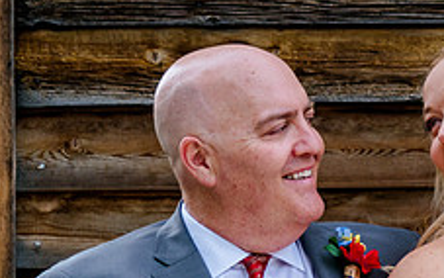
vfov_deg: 5.3
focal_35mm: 248
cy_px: 176
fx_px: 3002
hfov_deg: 8.3
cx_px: 635
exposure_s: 1/500
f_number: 4
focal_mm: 78
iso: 640
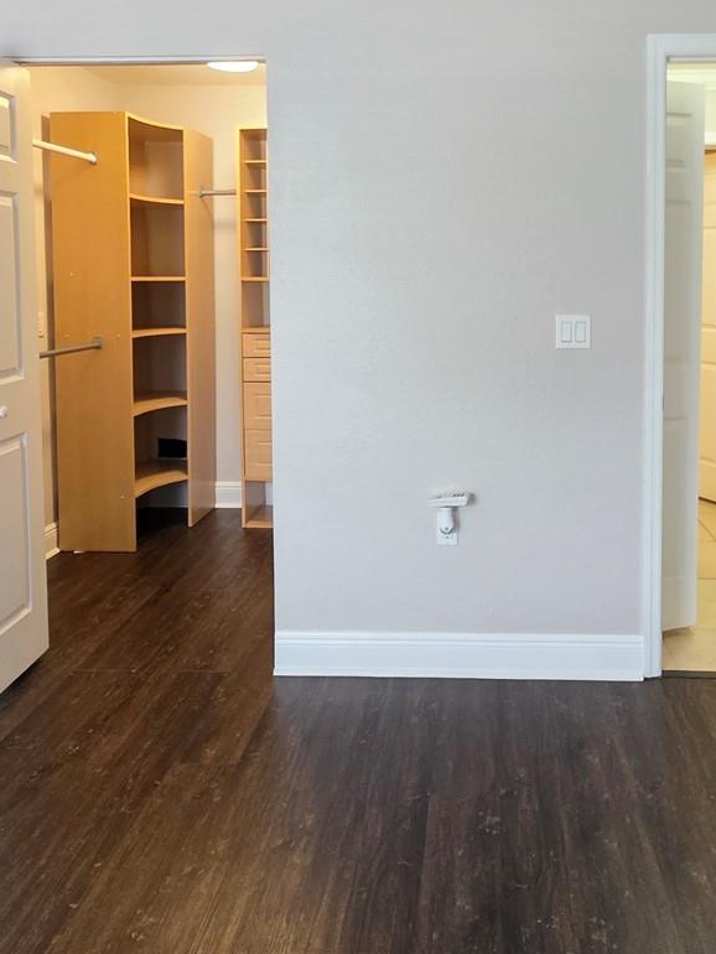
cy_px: 320
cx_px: 457
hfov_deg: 50.7
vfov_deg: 63.7
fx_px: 744
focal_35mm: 27
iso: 500
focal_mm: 2.2
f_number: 1.9
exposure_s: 1/60
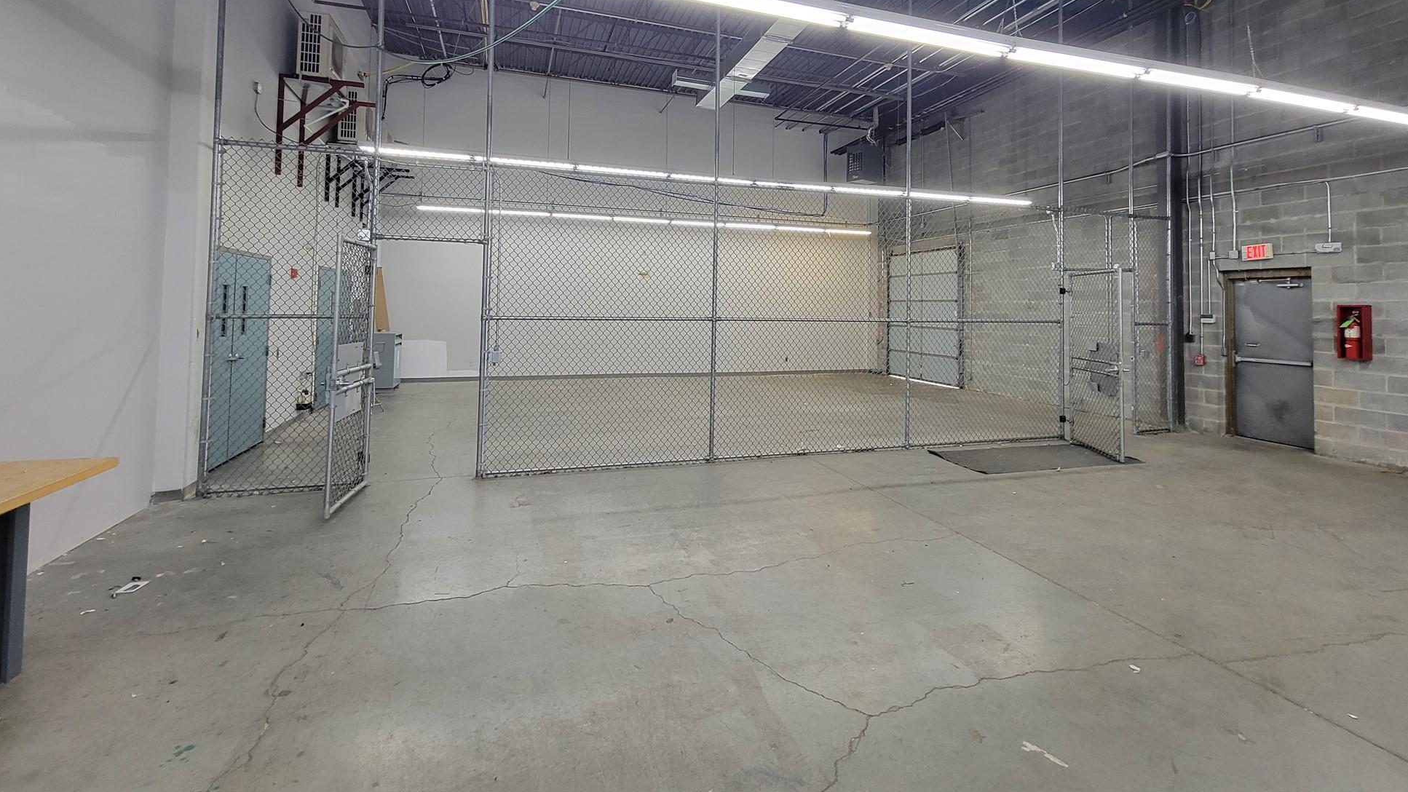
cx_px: 697
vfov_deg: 69.2
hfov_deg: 103.0
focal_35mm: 15
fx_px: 560
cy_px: 287
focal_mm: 2.2
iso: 200
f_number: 2.2
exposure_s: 1/60
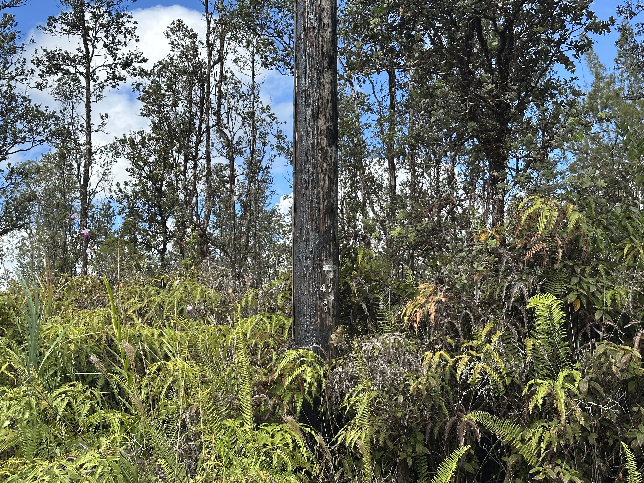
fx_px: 893
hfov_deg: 39.7
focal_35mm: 48
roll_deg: +0.2
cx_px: 322
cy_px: 242
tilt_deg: +9.8
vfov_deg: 30.3
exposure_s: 1/1062
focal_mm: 6.86
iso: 64
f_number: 1.78
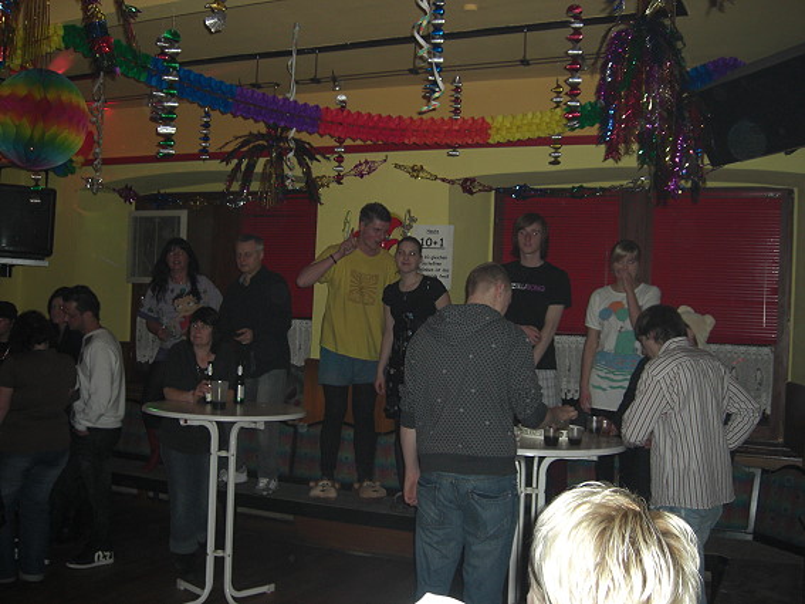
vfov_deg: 37.7
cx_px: 402
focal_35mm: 38
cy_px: 302
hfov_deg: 49.0
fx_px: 884
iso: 200
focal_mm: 7.9
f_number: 2.8
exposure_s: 1/60
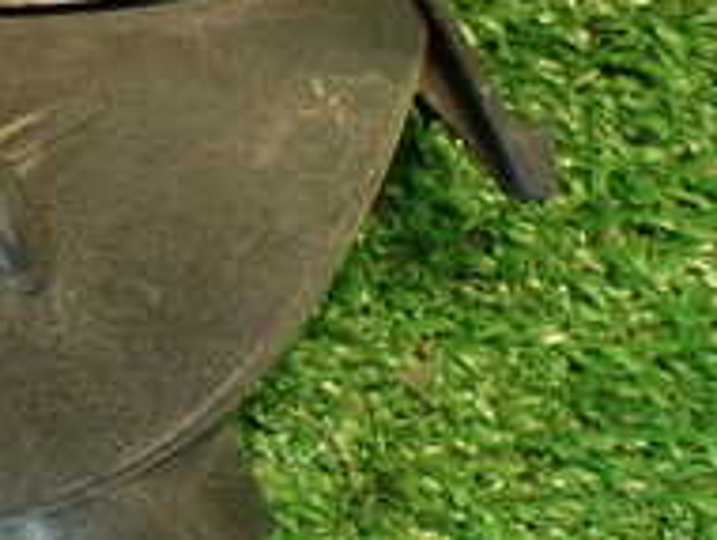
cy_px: 113
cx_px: -381
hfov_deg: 17.4
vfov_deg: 14.6
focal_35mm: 101
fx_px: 2095
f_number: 2.4
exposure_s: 1/30
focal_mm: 5.79
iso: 400
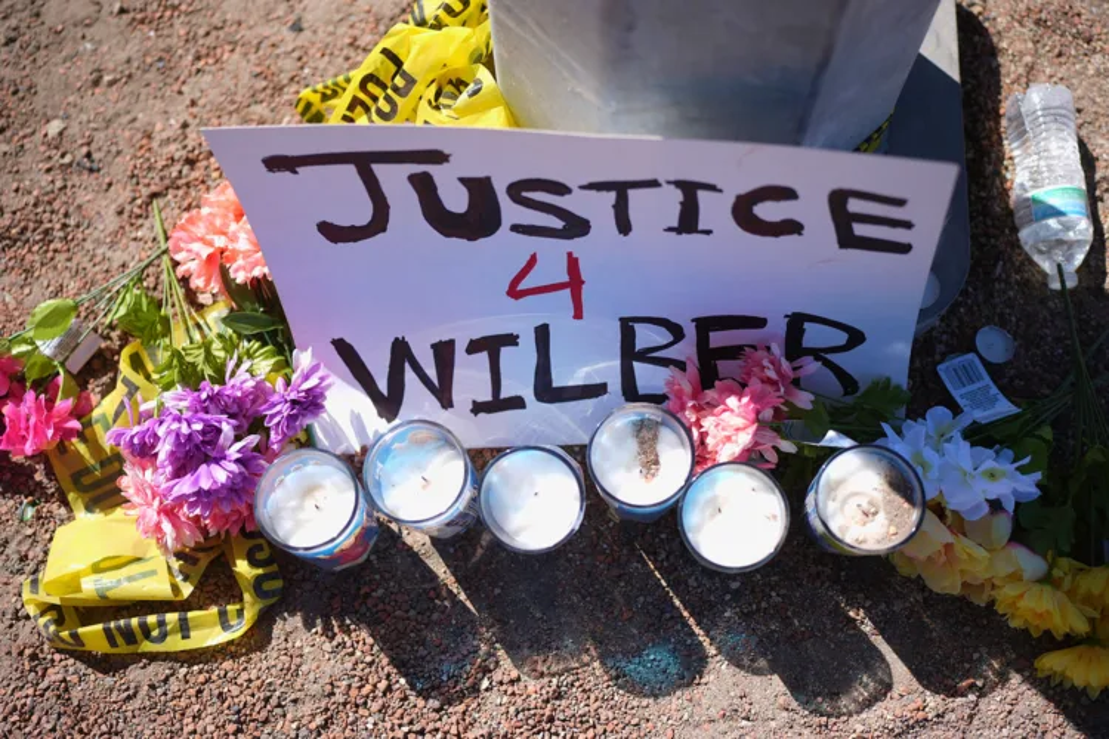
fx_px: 1078
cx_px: 554
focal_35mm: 35
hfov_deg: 54.4
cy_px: 370
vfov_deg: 37.9
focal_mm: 35
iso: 125
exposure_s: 1/5000
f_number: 1.6
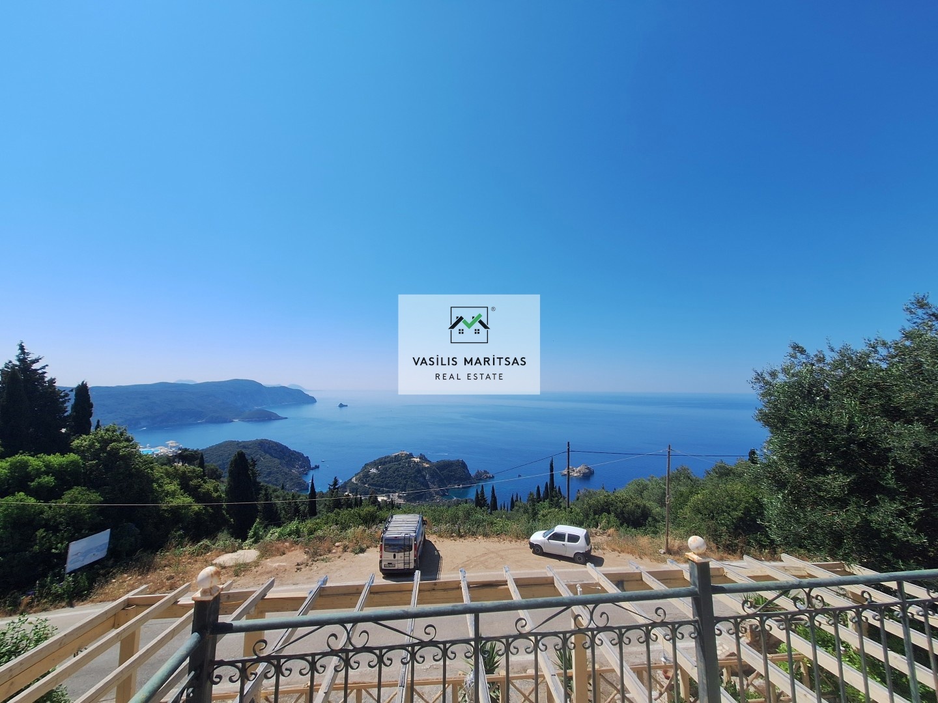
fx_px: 352
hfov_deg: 106.2
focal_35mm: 13
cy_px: 352
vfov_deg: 89.9
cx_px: 469
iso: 40
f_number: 2.2
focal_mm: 1.74
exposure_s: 1/1852
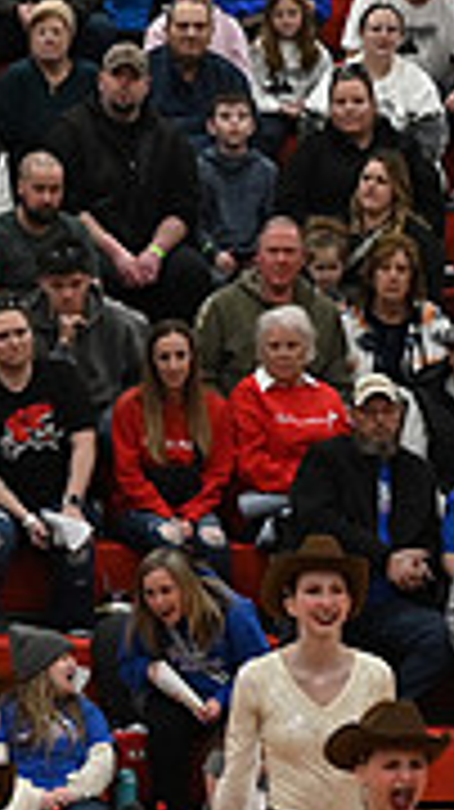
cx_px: -809
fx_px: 7590
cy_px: 808
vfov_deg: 6.1
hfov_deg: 3.4
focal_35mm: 354
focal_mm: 70
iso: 3200
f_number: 4
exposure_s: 1/400
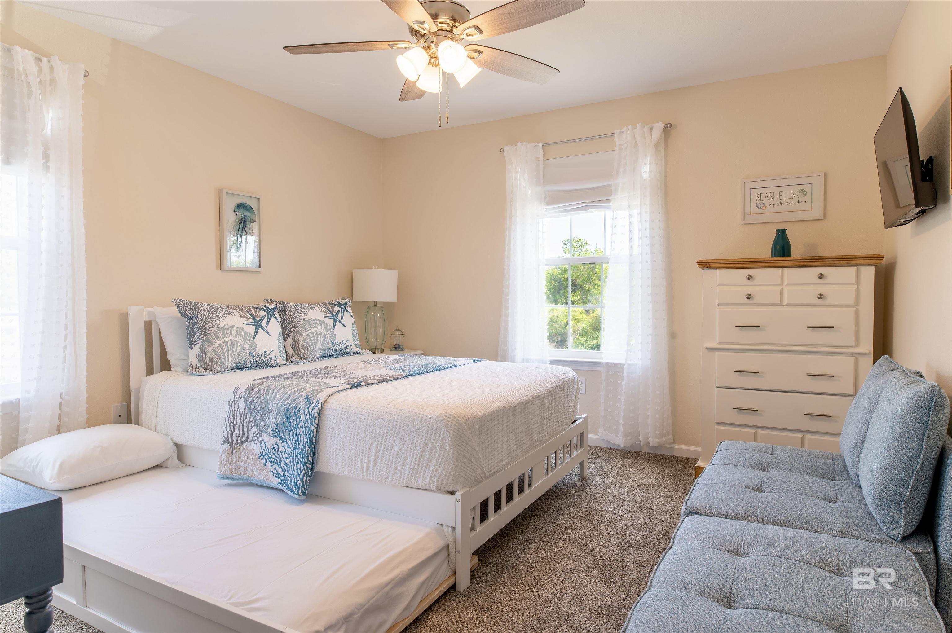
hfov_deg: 84.0
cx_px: 476
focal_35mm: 20
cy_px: 316
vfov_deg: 61.8
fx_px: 528
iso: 100
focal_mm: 20
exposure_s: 1/30
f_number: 9
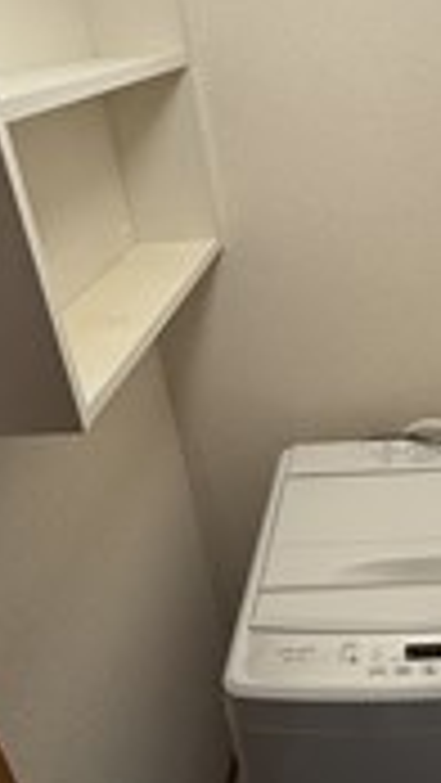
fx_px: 727
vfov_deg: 56.5
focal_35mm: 35
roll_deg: +3.0
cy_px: 346
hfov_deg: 31.7
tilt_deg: -24.8
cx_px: 418
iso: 160
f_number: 2.2
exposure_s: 1/100
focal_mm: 2.22
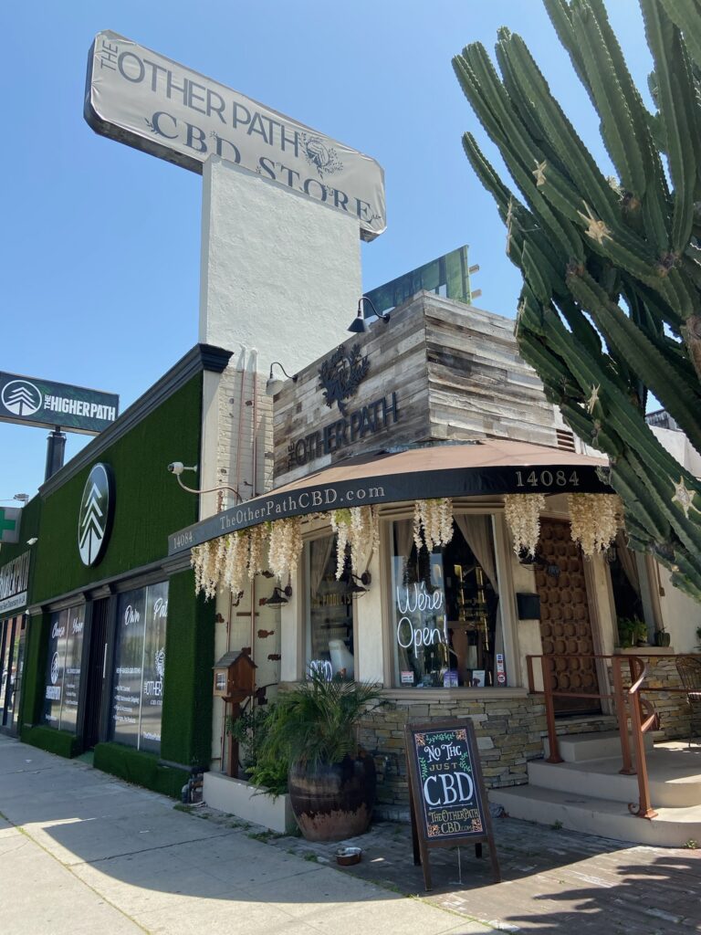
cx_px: 350
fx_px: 702
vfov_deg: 67.3
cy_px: 468
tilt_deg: +16.0
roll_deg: +1.4
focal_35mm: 26
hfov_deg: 53.1
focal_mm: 4.25
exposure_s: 1/1653
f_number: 1.8
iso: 32
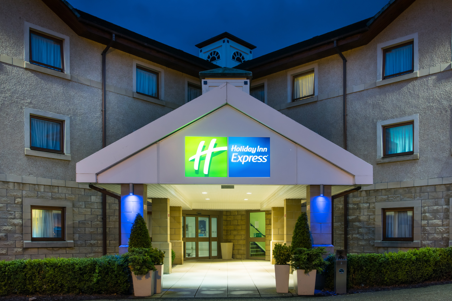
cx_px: 226
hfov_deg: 58.7
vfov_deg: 41.1
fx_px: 402
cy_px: 150
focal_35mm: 32
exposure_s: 1/1.25
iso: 400
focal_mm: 32
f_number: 10
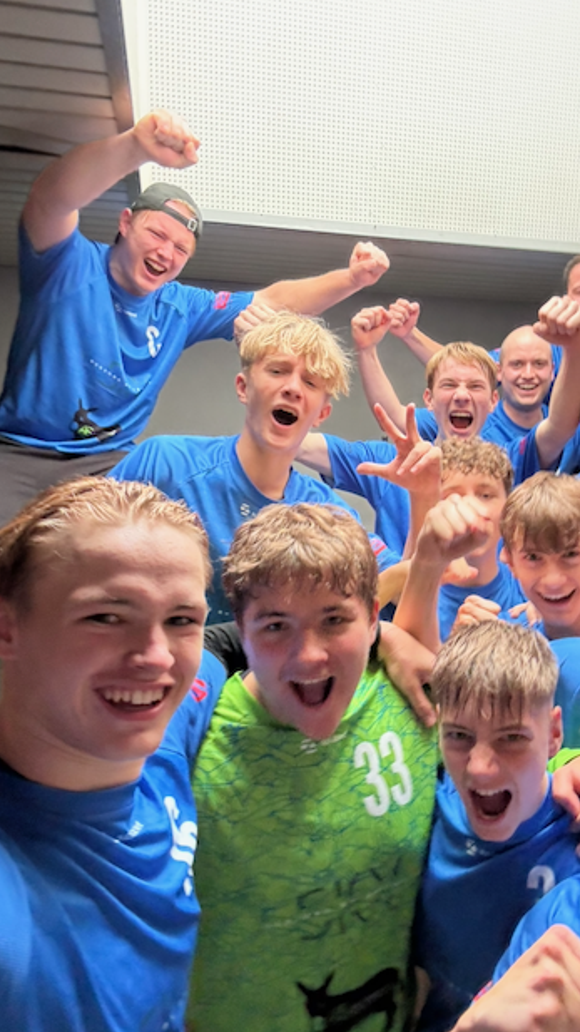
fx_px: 711
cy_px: 510
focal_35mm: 26
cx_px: 374
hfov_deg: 43.9
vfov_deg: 71.9
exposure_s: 1/37
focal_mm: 2.69
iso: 400
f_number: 1.9
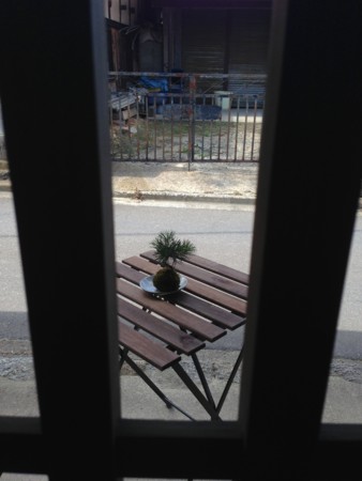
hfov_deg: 43.0
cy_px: 240
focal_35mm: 33
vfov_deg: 55.3
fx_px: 460
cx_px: 181
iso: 50
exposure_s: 1/467
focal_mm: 4.13
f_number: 2.4
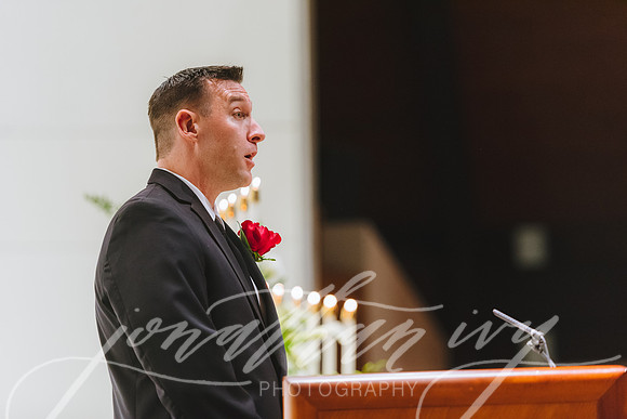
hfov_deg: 13.2
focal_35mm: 155
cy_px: 210
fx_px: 2700
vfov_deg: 8.9
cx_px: 314
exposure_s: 1/200
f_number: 2.8
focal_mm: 155
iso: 3200
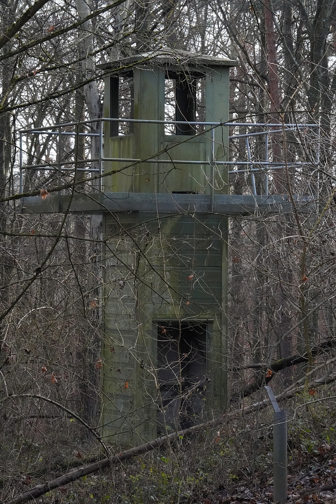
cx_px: 168
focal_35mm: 150
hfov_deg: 9.1
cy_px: 252
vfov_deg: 13.7
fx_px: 2100
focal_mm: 150
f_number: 22
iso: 12800
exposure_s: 1/250
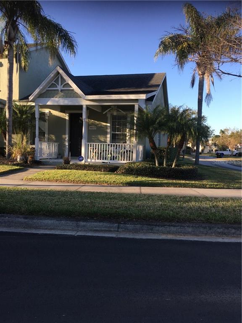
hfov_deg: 48.2
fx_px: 270
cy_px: 162
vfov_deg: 61.7
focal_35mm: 29
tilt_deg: -1.9
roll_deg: -2.0
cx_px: 121
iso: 25
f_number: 2.2
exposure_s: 1/375
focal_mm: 4.15
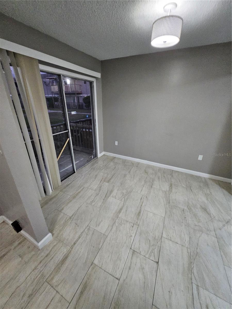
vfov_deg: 106.2
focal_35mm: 13
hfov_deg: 89.9
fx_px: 116
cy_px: 154
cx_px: 116
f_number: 2.2
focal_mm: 1.74
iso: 500
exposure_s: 1/30
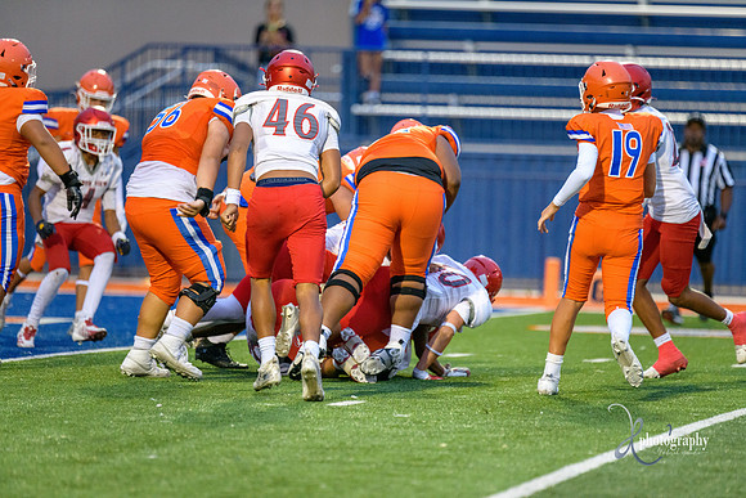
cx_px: 373
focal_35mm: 300
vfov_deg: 4.6
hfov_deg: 6.9
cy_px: 249
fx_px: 6218
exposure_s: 1/800
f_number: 2.8
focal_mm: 300
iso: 2800
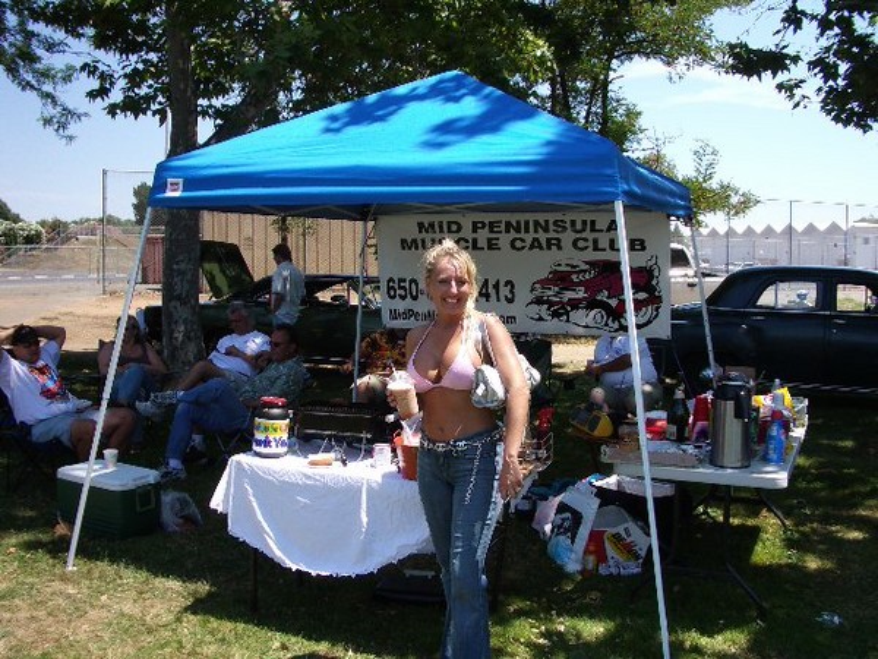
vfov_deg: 40.7
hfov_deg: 52.6
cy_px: 330
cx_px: 439
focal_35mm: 35
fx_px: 888
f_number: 4.3
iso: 80
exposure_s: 1/250
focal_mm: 5.8
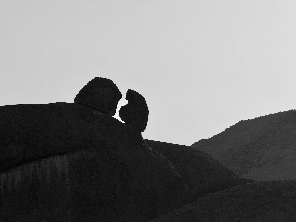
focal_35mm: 120
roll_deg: -0.6
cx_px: 148
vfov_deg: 12.3
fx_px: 1026
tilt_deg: +4.1
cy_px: 111
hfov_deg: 16.4
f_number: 2.8
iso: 50
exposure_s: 1/16129
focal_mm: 15.66
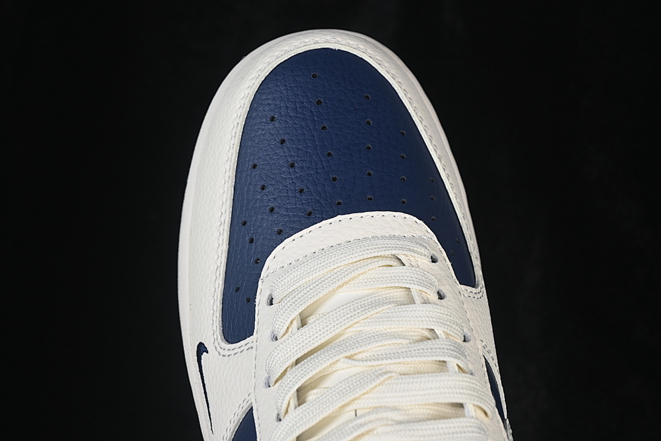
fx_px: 1377
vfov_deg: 18.2
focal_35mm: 75
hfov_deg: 27.0
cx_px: 330
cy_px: 220
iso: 160
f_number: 7.1
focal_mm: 50
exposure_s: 1/80
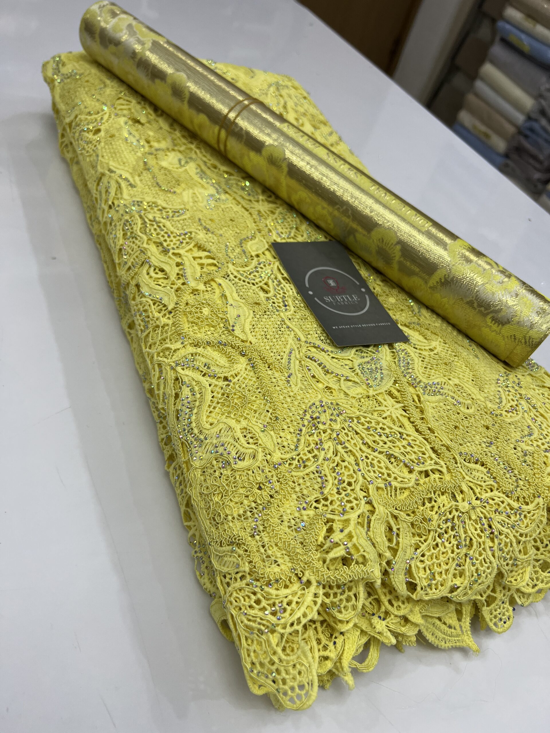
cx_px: 275
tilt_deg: -43.7
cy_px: 366
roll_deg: -20.1
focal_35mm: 26
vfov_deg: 67.3
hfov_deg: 53.1
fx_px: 551
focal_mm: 5.7
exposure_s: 1/96
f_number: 1.5
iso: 125
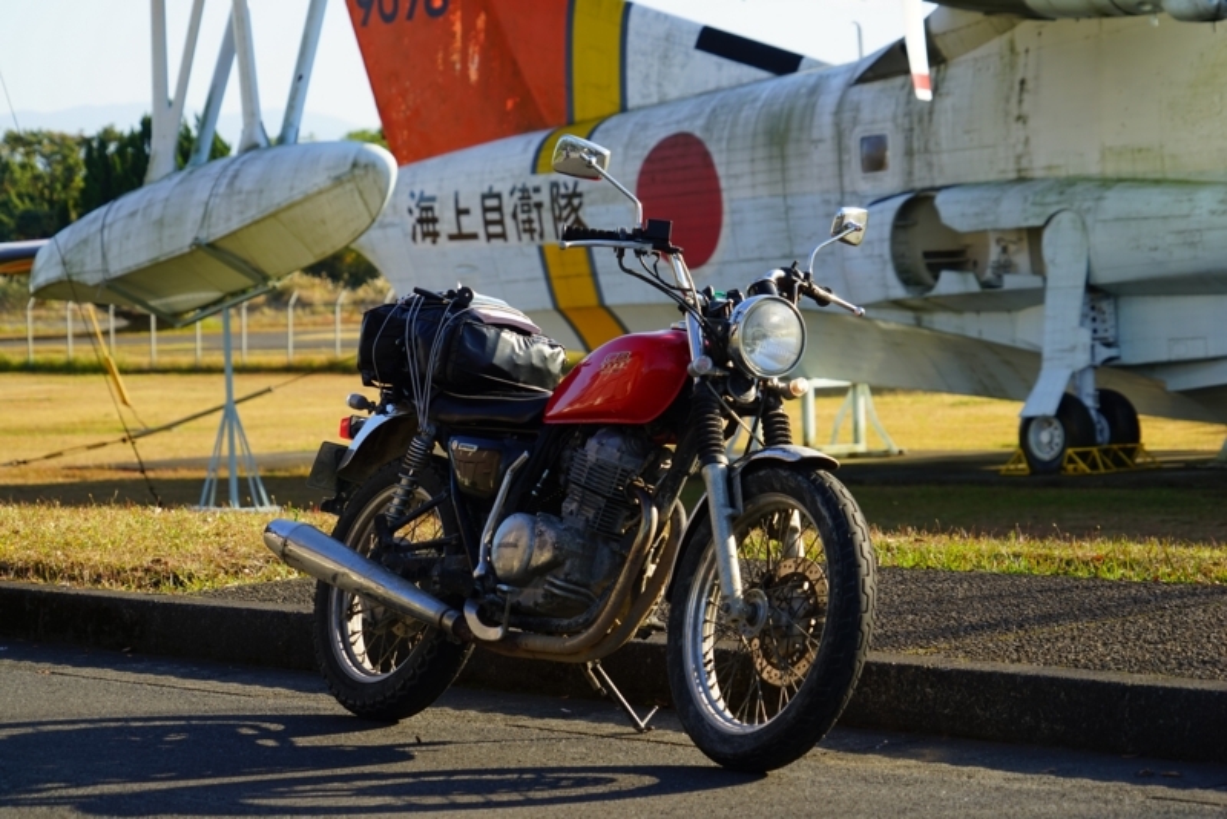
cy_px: 410
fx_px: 3819
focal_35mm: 112
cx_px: 614
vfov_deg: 12.2
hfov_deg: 18.3
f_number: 7.1
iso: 100
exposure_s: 1/125
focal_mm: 112
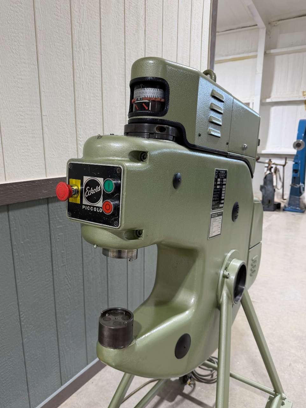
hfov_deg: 54.9
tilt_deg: -13.6
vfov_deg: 69.4
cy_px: 212
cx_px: 149
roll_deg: -0.5
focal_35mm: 25
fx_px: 295
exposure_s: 1/120
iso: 125
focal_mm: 6.76
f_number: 1.78
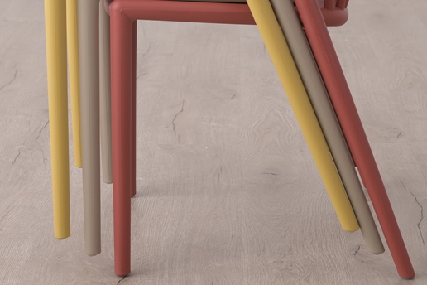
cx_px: 252
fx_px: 1518
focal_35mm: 128
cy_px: 1
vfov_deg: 10.6
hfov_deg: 16.0
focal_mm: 55
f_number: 6.3
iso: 160
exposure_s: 1/100
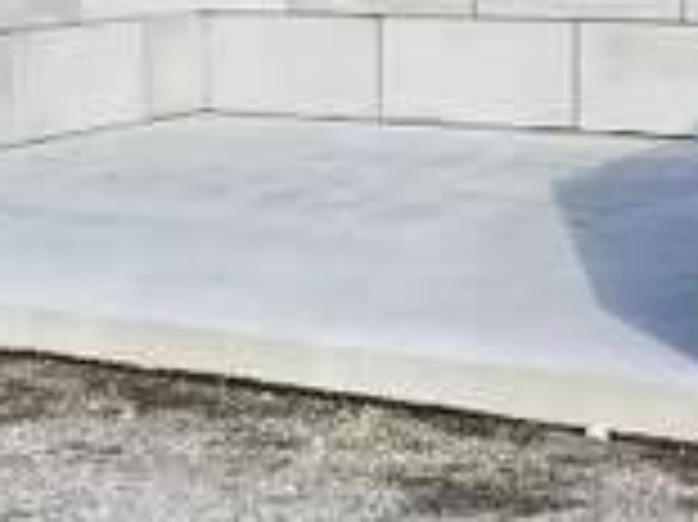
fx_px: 1874
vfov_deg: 15.6
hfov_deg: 21.1
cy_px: 32
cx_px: 297
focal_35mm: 93
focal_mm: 4.15
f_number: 2.2
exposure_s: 1/2415
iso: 32
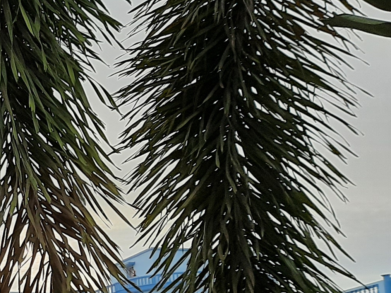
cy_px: 248
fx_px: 1119
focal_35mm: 99
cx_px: -340
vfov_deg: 14.8
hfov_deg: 16.3
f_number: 2
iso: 20
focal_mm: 4.6
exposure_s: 1/201
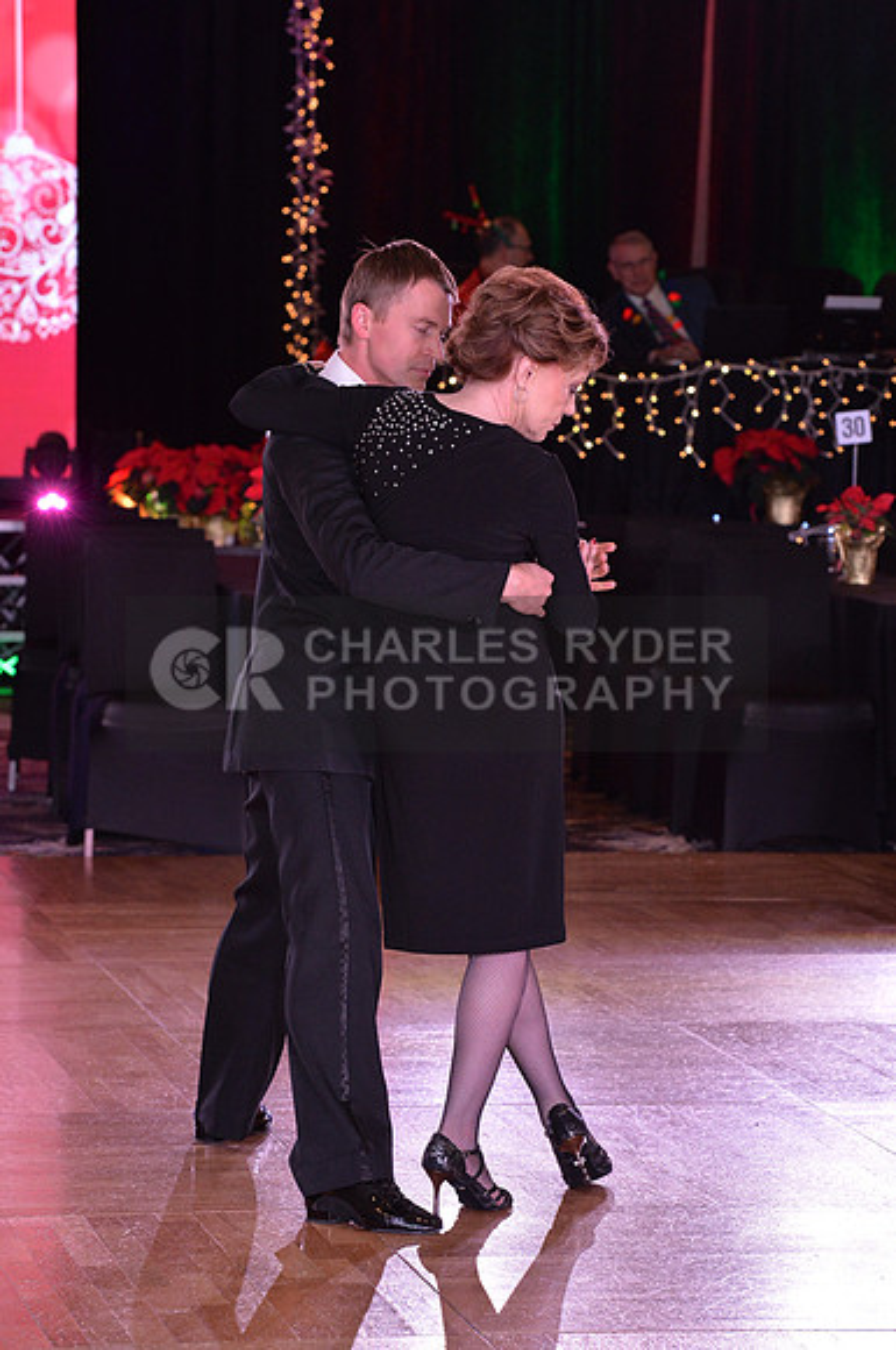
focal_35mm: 145
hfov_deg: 9.4
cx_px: 448
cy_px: 675
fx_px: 5429
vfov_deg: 14.2
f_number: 7.1
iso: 2000
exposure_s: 1/250
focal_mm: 145
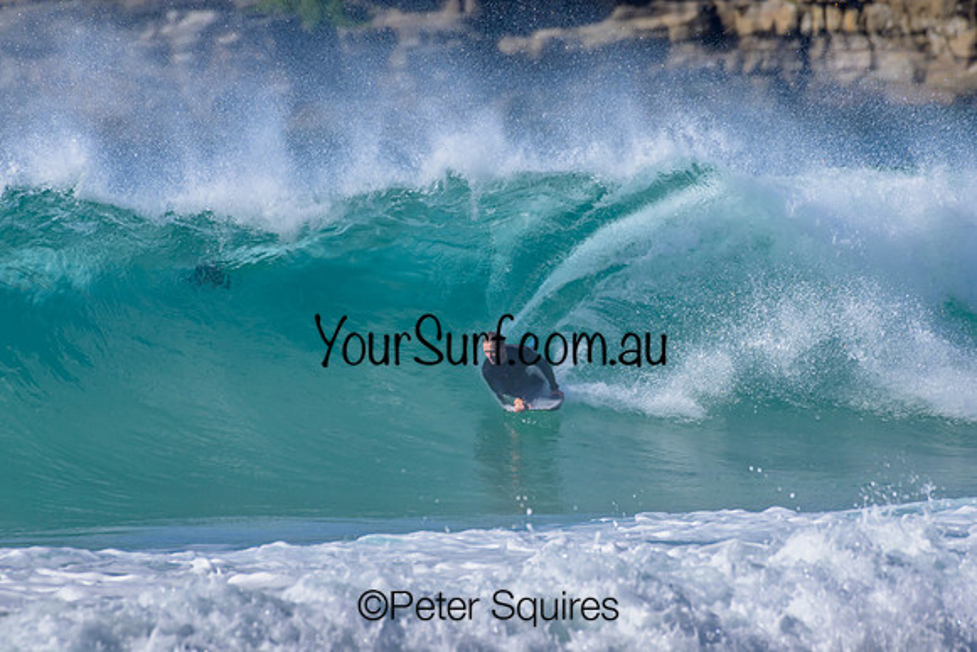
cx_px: 488
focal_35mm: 950
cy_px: 326
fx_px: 25787
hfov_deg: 2.2
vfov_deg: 1.4
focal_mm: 950
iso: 1000
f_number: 11
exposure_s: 1/2000
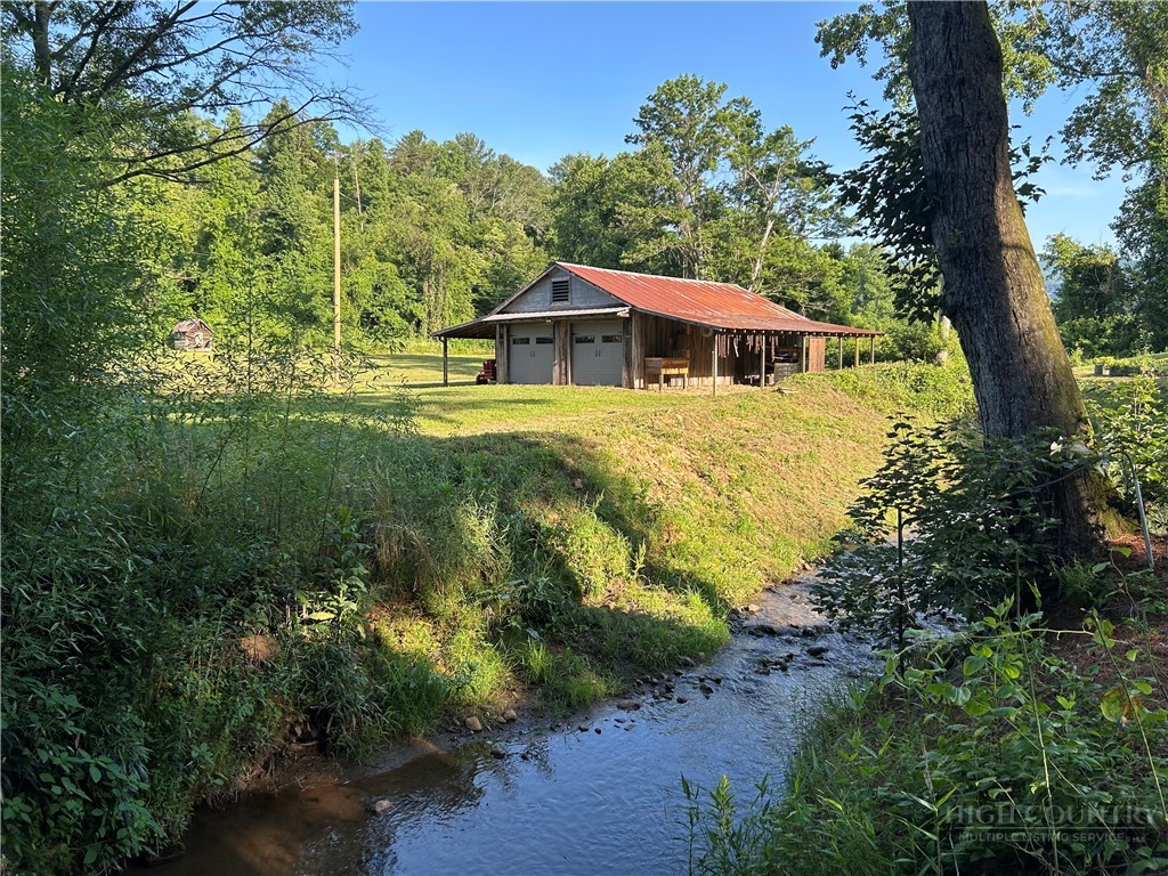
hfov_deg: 67.3
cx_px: 584
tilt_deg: -5.2
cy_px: 438
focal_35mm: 26
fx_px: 877
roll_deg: +0.5
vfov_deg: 53.1
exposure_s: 1/763
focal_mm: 5.7
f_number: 1.5
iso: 50
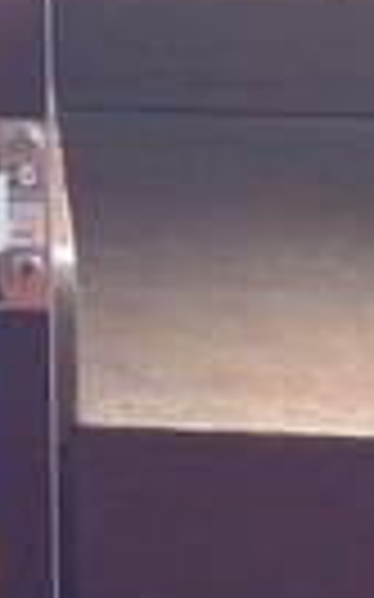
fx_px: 3428
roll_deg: +2.0
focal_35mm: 210
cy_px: -643
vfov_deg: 9.3
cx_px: -635
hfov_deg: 5.9
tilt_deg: -8.2
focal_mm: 4.12
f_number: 2.4
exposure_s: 1/20
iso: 64
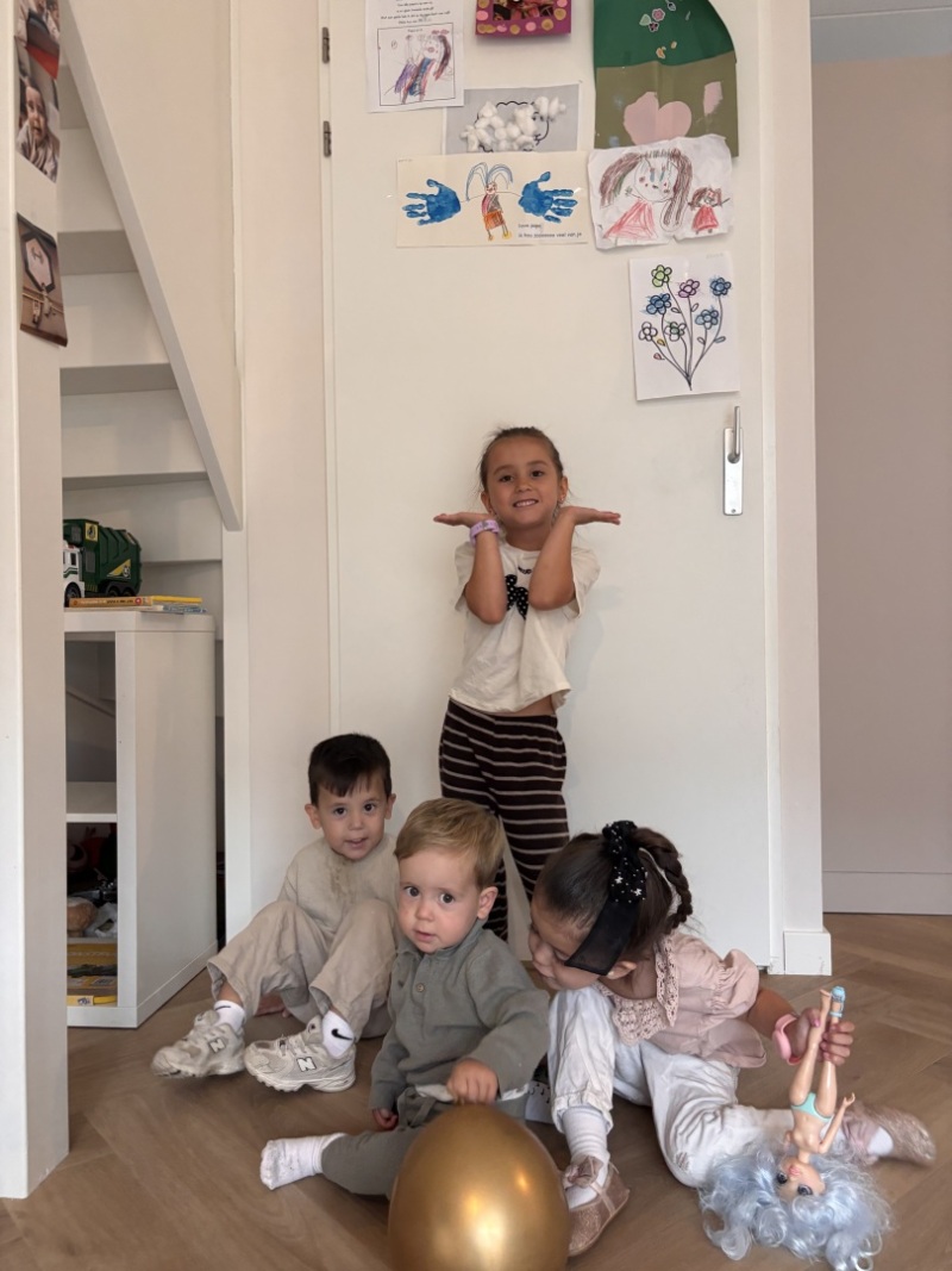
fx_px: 954
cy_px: 636
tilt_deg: +0.2
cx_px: 476
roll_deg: -0.5
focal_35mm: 26
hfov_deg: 53.1
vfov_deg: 67.3
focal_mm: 5.96
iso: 200
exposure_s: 1/60
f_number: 1.6
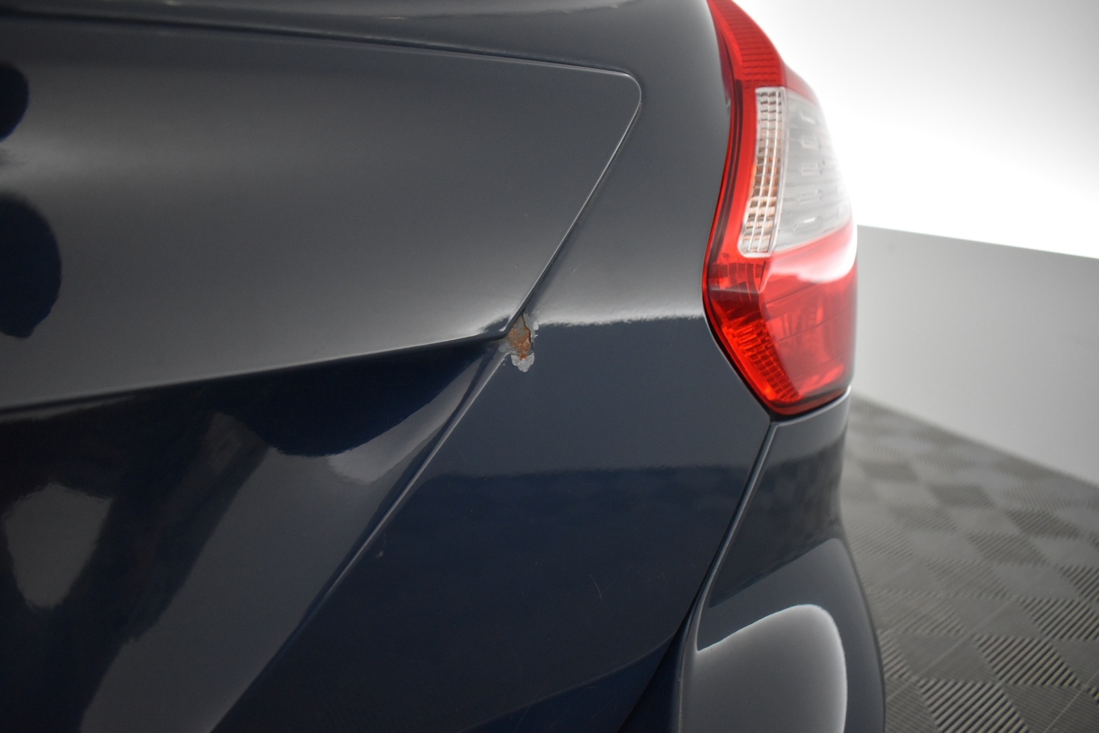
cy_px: 366
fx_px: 824
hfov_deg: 67.4
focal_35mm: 27
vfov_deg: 47.9
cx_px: 550
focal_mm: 18
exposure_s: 1/60
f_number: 3.5
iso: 2000
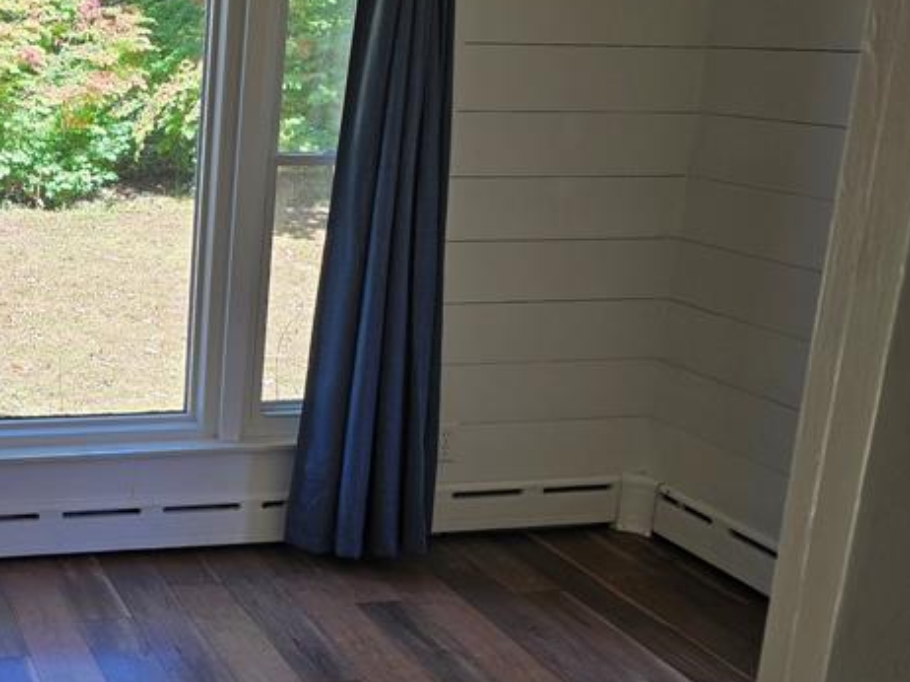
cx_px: 55
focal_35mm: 51
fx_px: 1340
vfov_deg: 28.5
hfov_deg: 34.9
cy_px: 386
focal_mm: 6.3
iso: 50
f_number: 1.7
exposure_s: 1/180
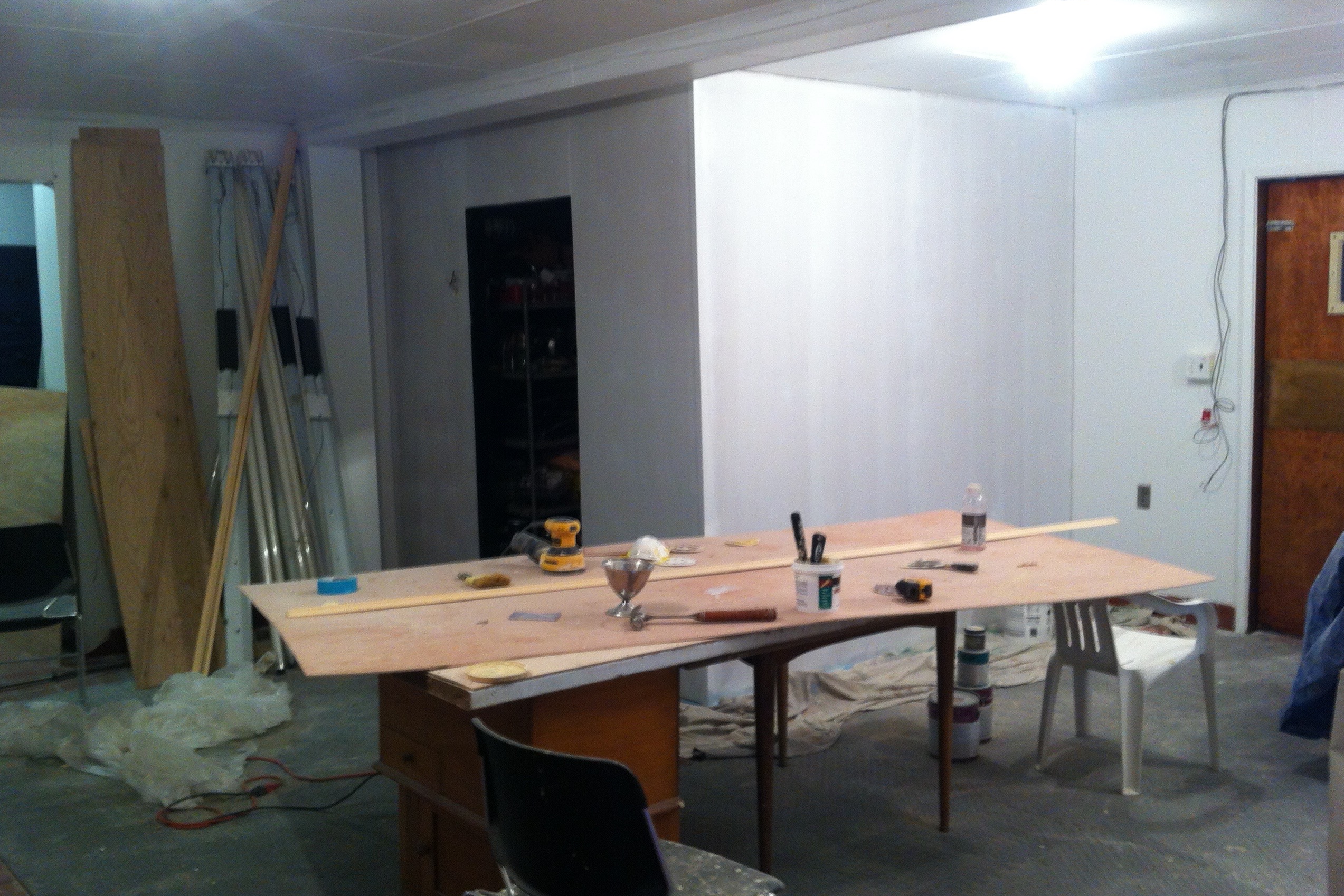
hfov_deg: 51.9
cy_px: 432
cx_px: 667
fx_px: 1381
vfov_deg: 35.9
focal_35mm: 37
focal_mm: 3.85
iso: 125
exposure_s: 1/15
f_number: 2.8
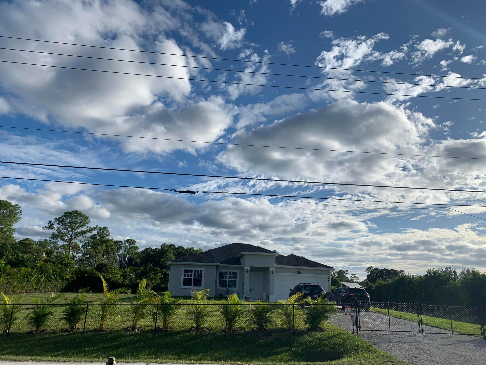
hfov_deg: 67.3
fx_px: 365
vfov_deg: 53.1
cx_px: 243
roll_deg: -1.8
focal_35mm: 26
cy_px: 182
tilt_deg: +15.6
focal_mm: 4.25
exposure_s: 1/5128
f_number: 1.8
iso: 25
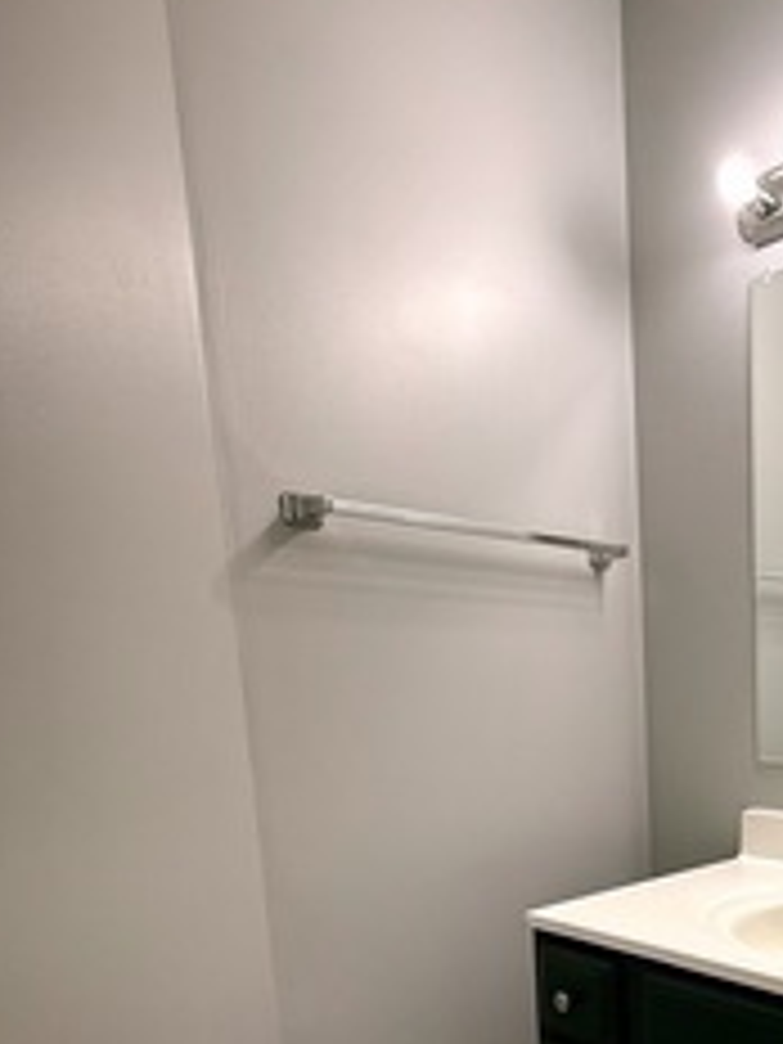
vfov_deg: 58.1
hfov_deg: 41.8
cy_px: 796
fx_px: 875
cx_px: 783
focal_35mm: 29
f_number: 2.2
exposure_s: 1/120
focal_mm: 2.22
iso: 100
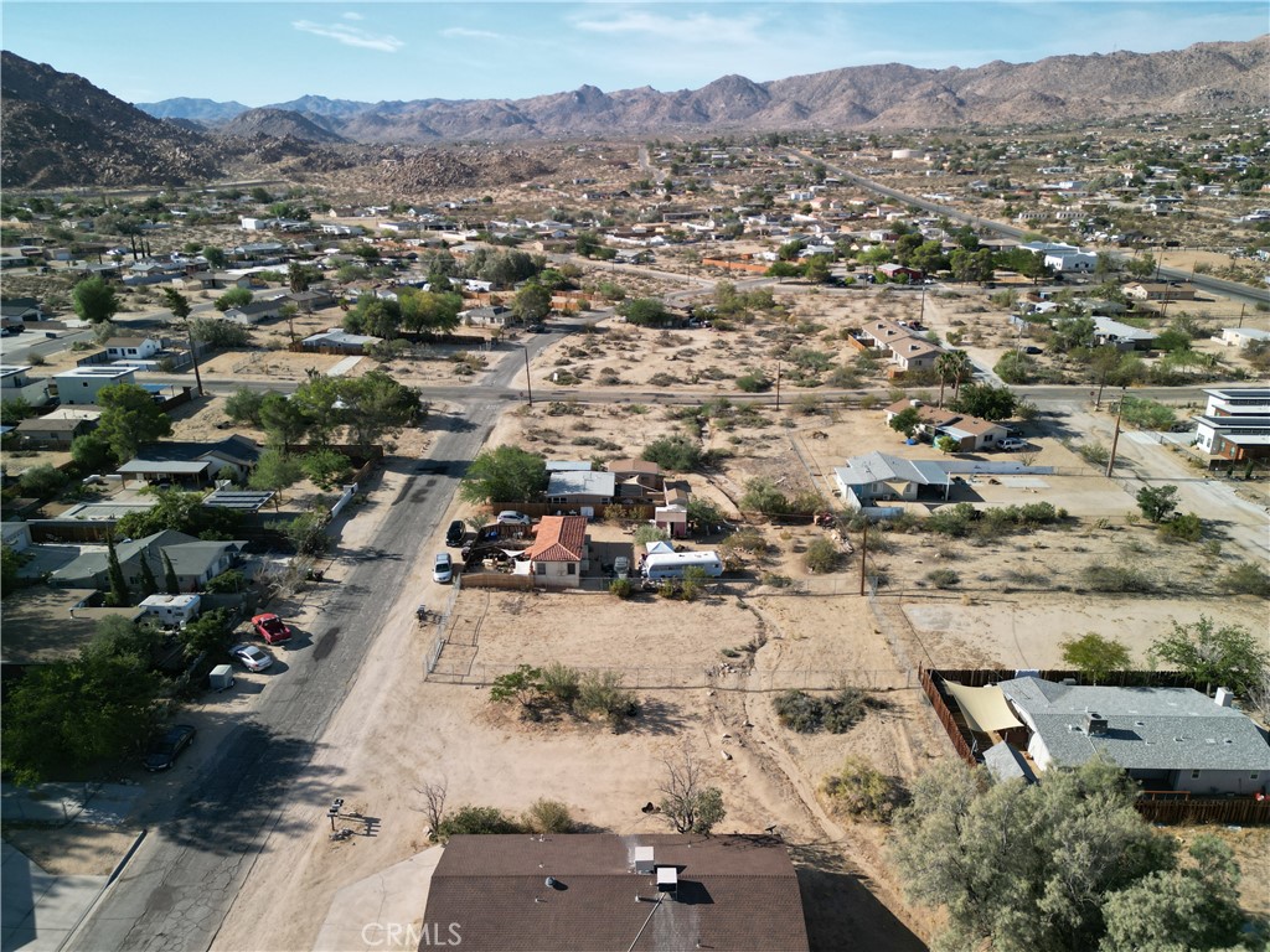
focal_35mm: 24
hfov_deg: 71.6
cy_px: 476
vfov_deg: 56.8
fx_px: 881
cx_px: 635
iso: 140
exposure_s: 1/400
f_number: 1.7
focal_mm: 6.72
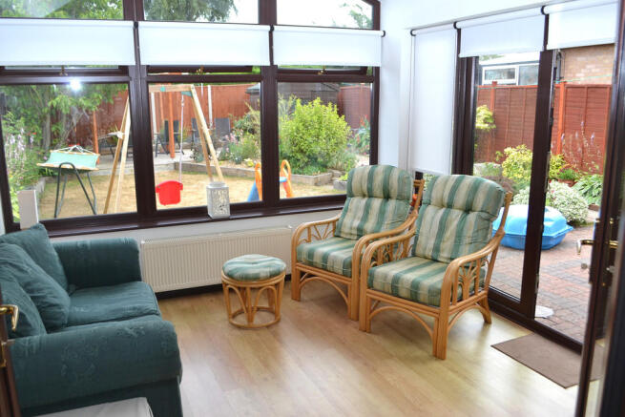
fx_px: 521
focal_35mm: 30
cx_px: 312
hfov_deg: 61.9
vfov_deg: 43.6
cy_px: 208
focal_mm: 20
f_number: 5.6
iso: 360
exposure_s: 1/125
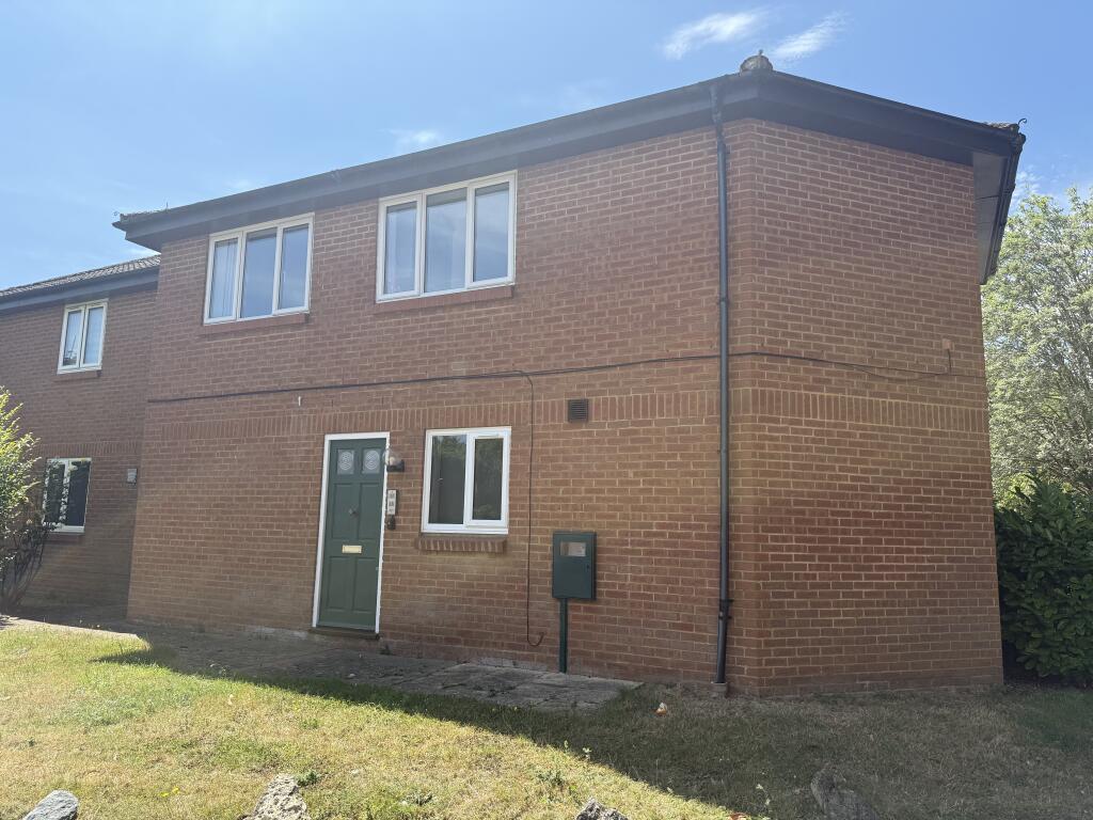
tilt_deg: +7.4
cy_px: 410
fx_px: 758
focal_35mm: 24
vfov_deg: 56.8
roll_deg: -1.5
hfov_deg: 71.6
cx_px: 546
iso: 100
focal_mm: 6.76
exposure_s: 1/2801
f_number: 1.78
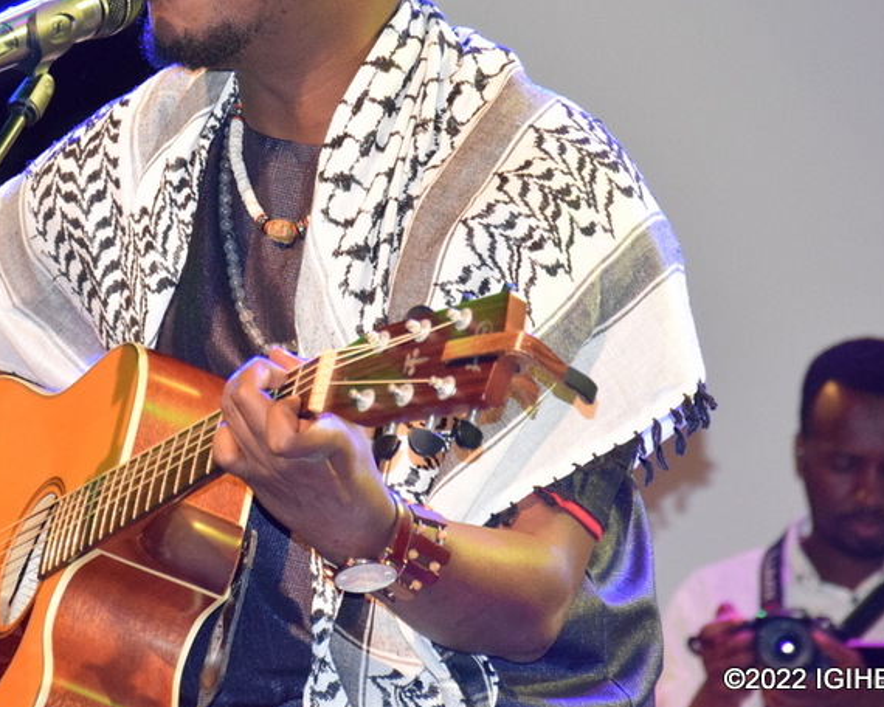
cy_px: 195
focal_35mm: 248
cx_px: 135
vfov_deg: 6.2
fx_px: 6488
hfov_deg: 7.8
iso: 3200
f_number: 5.6
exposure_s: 1/60
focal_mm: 98
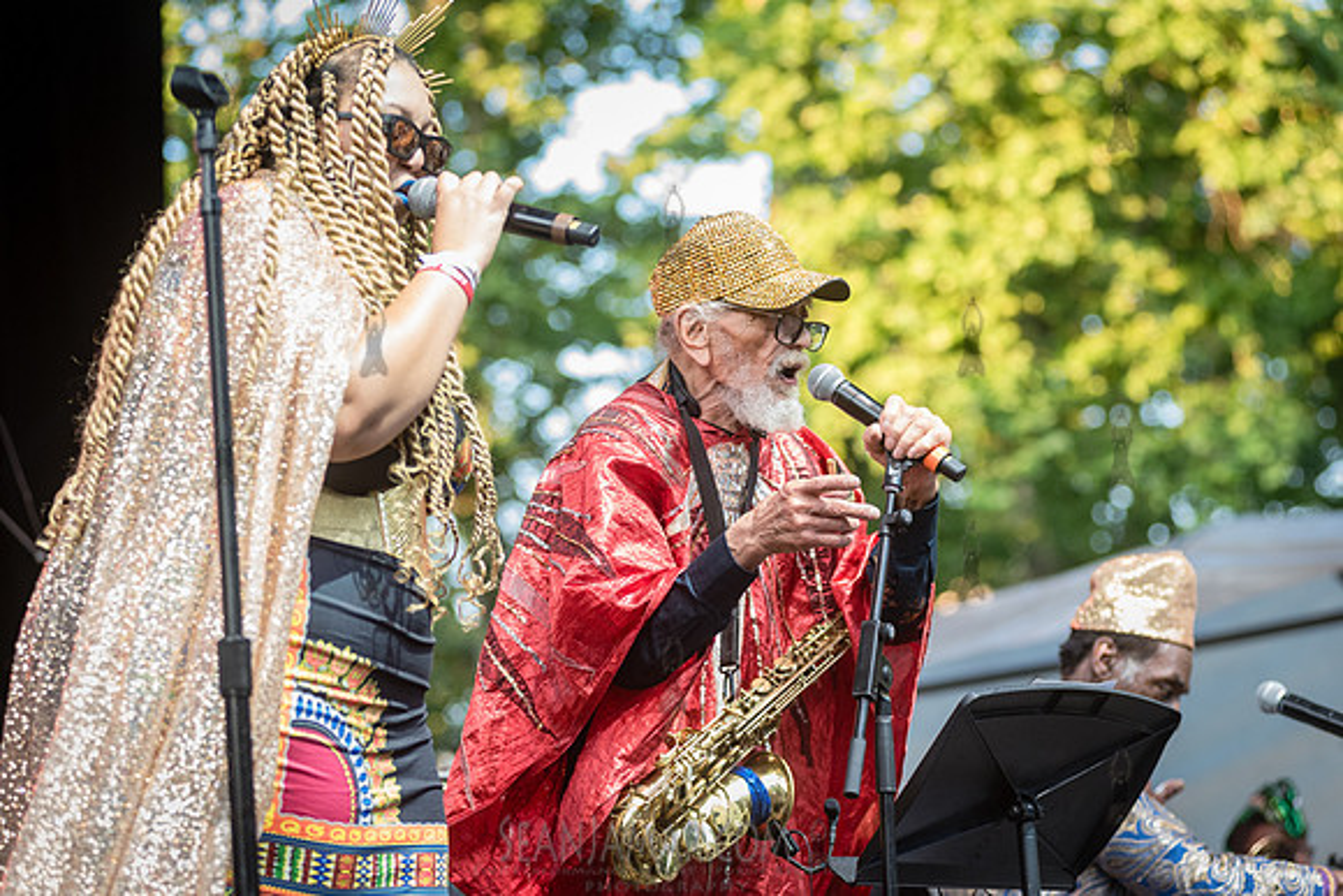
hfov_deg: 18.3
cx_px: 672
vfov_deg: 12.2
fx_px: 4179
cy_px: 448
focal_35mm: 112
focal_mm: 112
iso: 2000
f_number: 3.5
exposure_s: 1/400
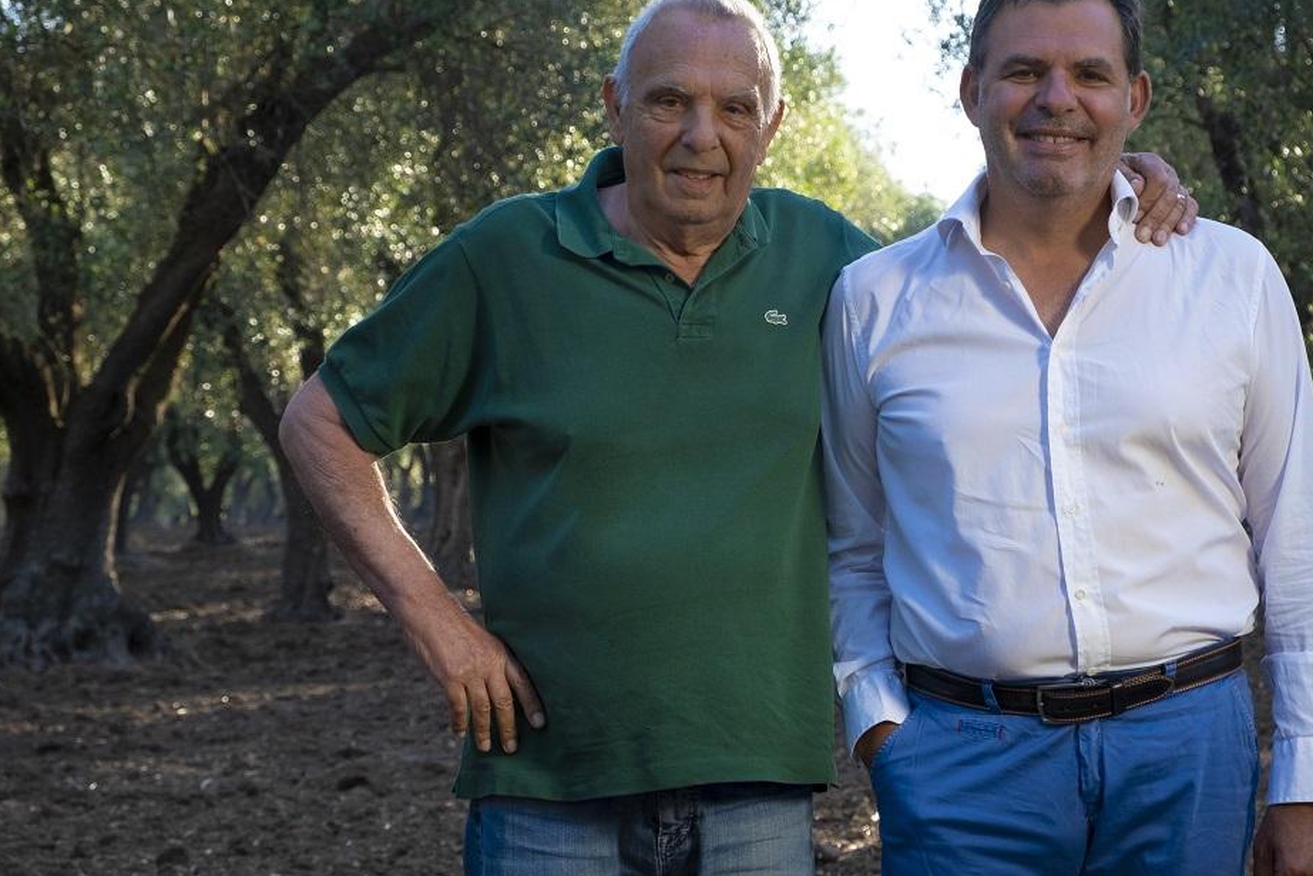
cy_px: 358
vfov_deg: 12.7
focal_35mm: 108
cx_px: 768
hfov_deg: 18.9
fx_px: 3939
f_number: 7.1
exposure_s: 1/125
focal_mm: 55
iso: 500
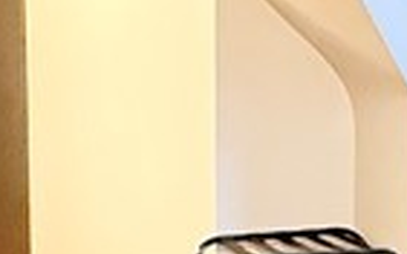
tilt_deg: -10.0
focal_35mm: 108
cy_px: 271
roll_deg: -3.8
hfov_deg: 16.6
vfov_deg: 11.9
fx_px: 1197
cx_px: 696
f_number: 2.2
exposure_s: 1/60
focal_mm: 2.22
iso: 640
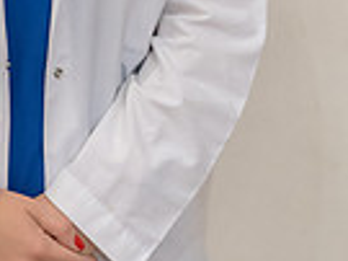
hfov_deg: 5.2
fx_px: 3837
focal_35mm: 382
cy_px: -207
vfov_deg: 3.9
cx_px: -8
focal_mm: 119
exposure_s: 1/80
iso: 5000
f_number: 4
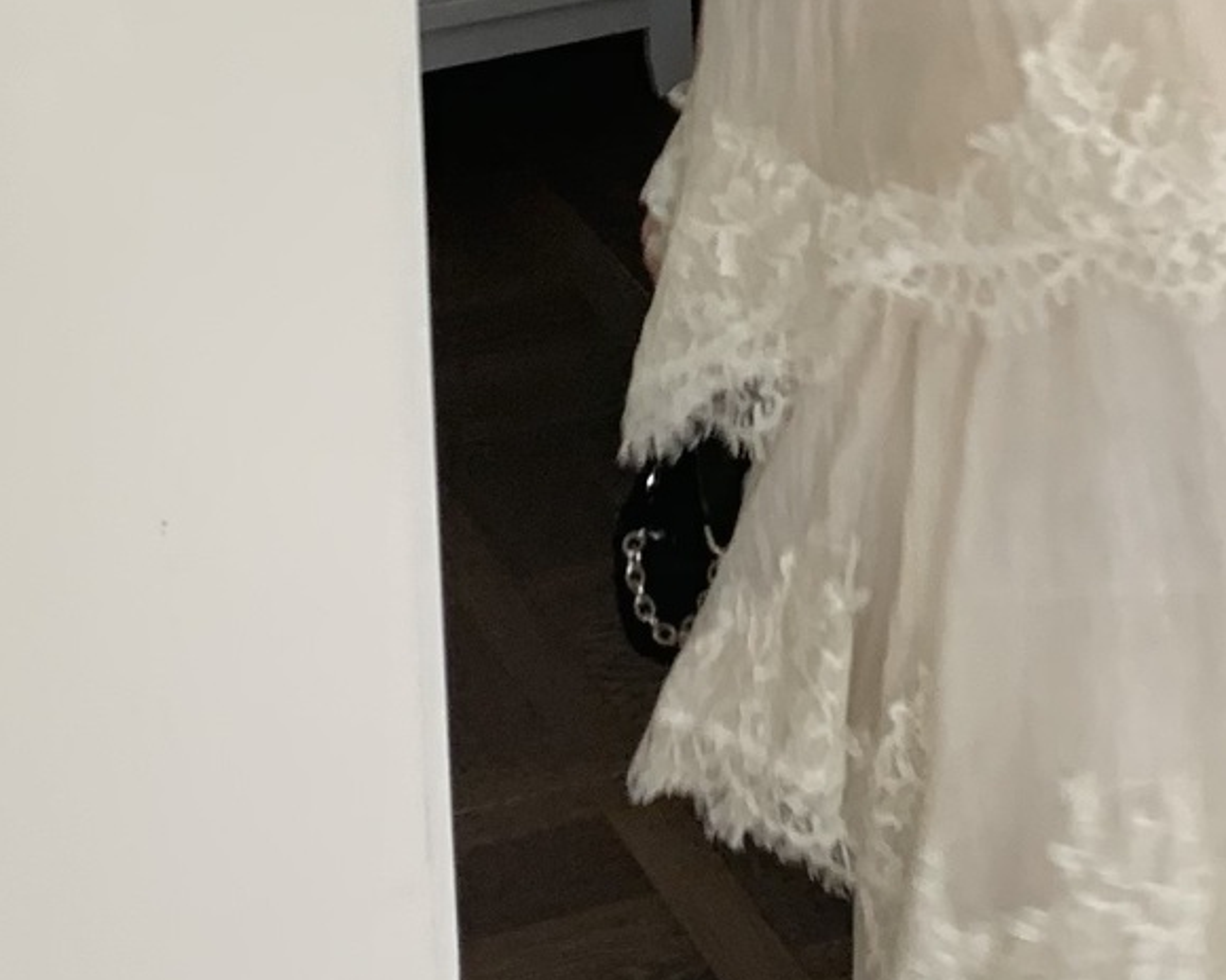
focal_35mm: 105
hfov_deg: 18.0
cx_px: 1086
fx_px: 3810
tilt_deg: -9.8
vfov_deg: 13.5
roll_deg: +1.8
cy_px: -632
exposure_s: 1/106
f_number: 1.8
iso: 100
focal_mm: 4.25
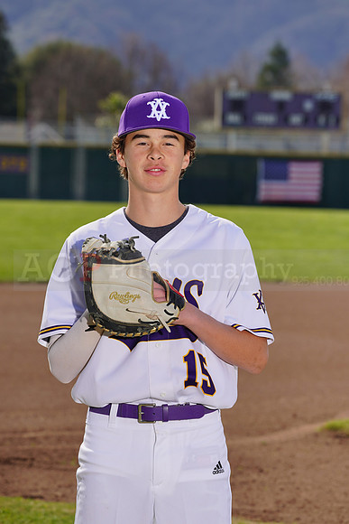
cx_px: 174
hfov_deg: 6.9
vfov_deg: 10.3
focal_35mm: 200
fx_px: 2906
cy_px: 262
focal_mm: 200
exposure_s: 1/250
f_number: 9
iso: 100
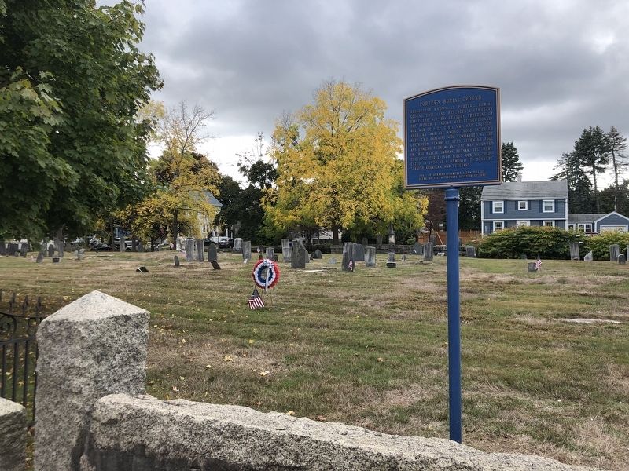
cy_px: 236
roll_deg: +0.3
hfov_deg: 63.4
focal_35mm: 28
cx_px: 314
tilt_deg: -0.2
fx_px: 509
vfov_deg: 49.7
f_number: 1.8
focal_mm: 4
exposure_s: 1/783
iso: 20
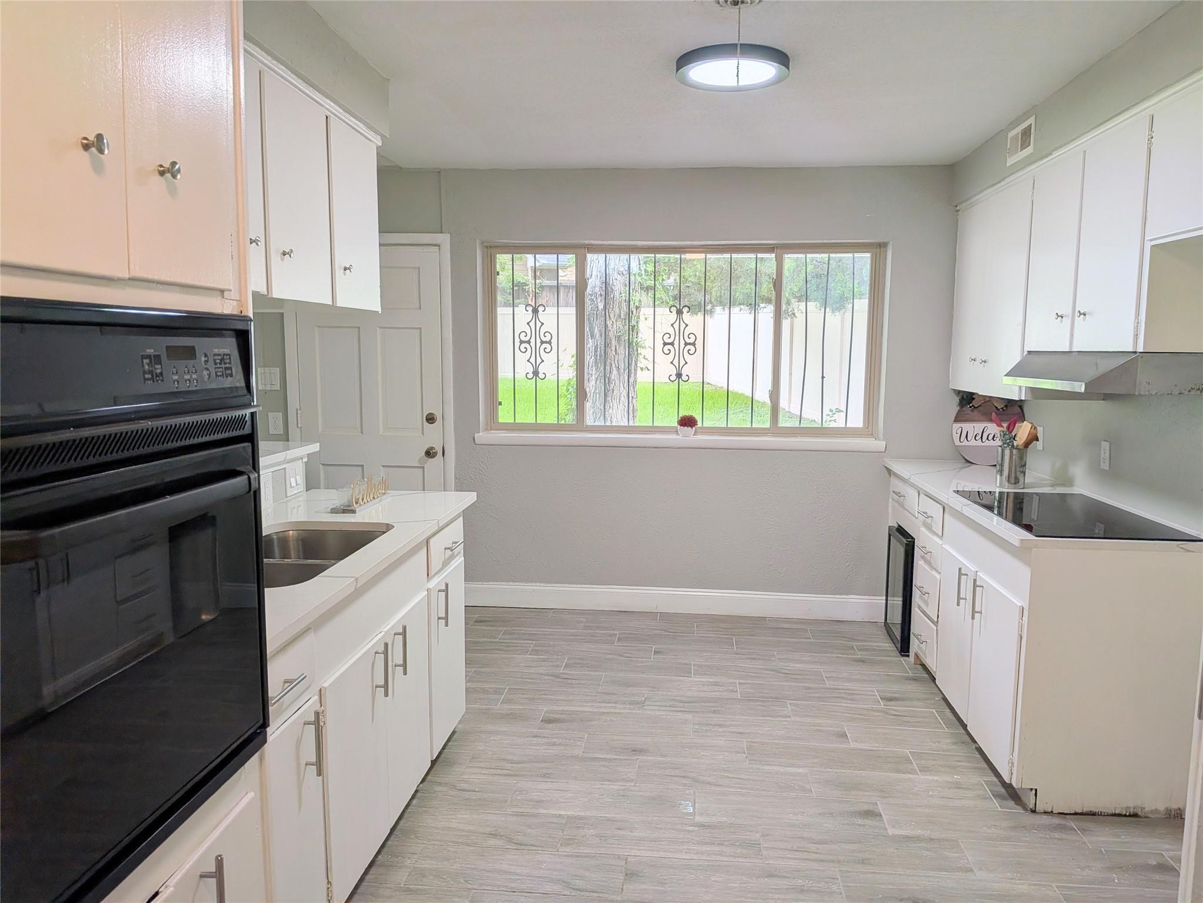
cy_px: 452
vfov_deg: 56.8
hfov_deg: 71.6
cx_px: 602
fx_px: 834
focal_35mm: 24
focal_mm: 4.53
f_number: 1.7
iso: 29
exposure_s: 1/641
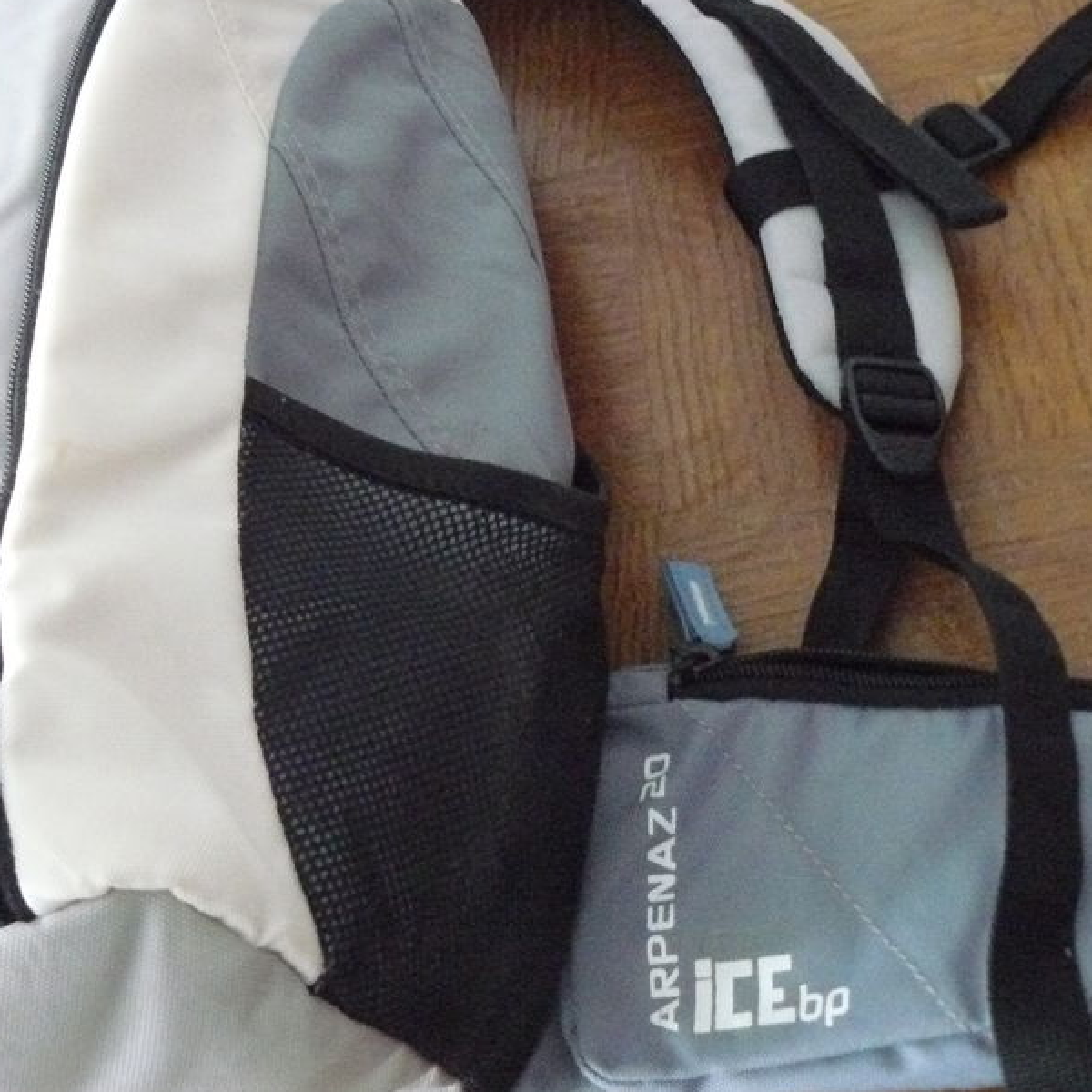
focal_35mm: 53
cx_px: 337
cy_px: 528
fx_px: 1892
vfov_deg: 32.2
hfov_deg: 31.9
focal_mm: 6
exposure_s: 1/8
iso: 800
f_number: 2.8
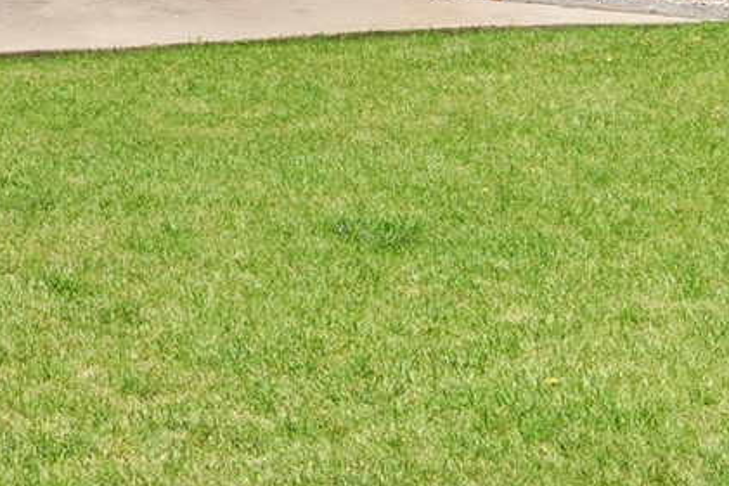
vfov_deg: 18.7
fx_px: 1357
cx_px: -158
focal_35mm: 67
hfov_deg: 26.5
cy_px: -169
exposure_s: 1/1600
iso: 800
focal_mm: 13
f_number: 9
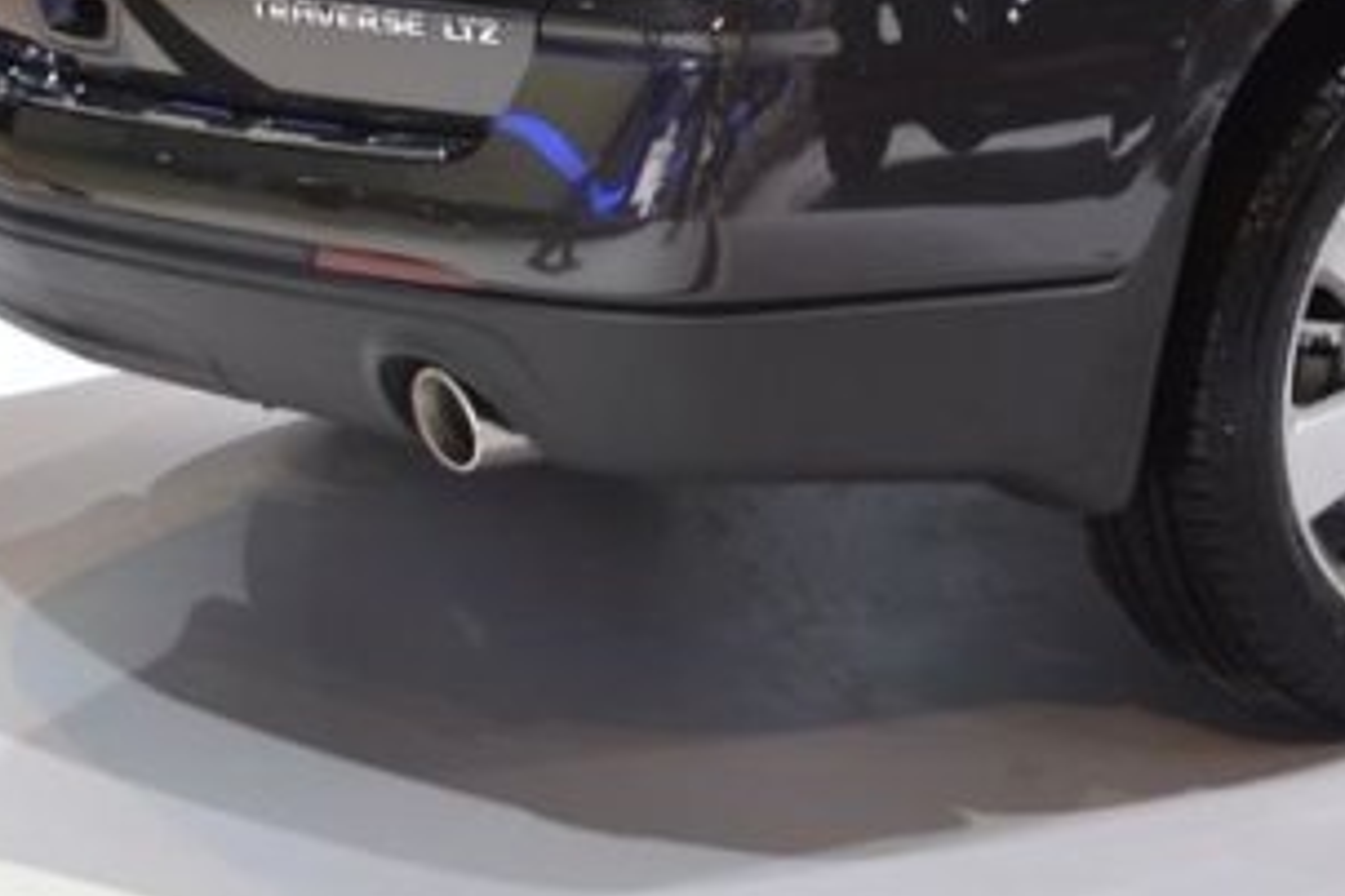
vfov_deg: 14.0
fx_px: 3549
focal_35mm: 95
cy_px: -157
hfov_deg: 21.1
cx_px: 1150
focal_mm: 24
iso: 500
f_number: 4
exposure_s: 1/60
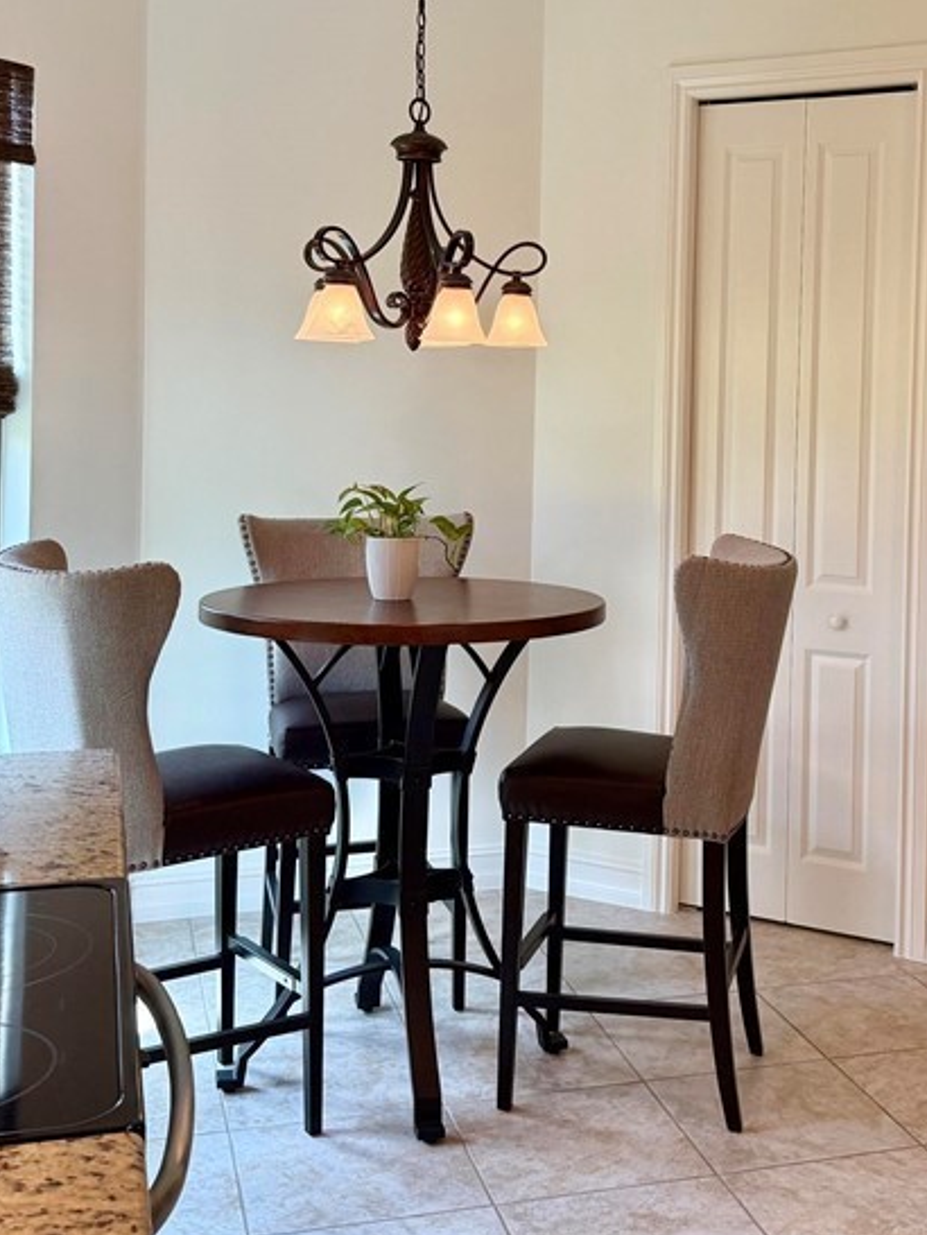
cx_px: 638
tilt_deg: +0.6
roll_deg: -1.2
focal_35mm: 45
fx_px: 1606
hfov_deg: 31.9
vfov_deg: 41.5
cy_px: 414
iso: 125
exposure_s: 1/148
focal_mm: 6.76
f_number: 1.78
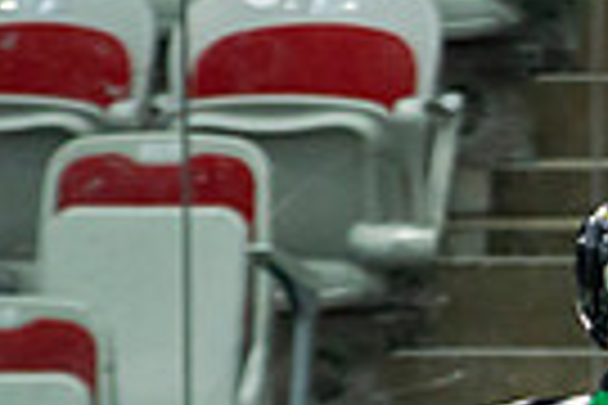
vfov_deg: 1.2
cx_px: 1412
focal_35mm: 1154
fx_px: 19488
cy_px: 903
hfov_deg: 1.8
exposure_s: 1/640
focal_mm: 200
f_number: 2.8
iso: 1250
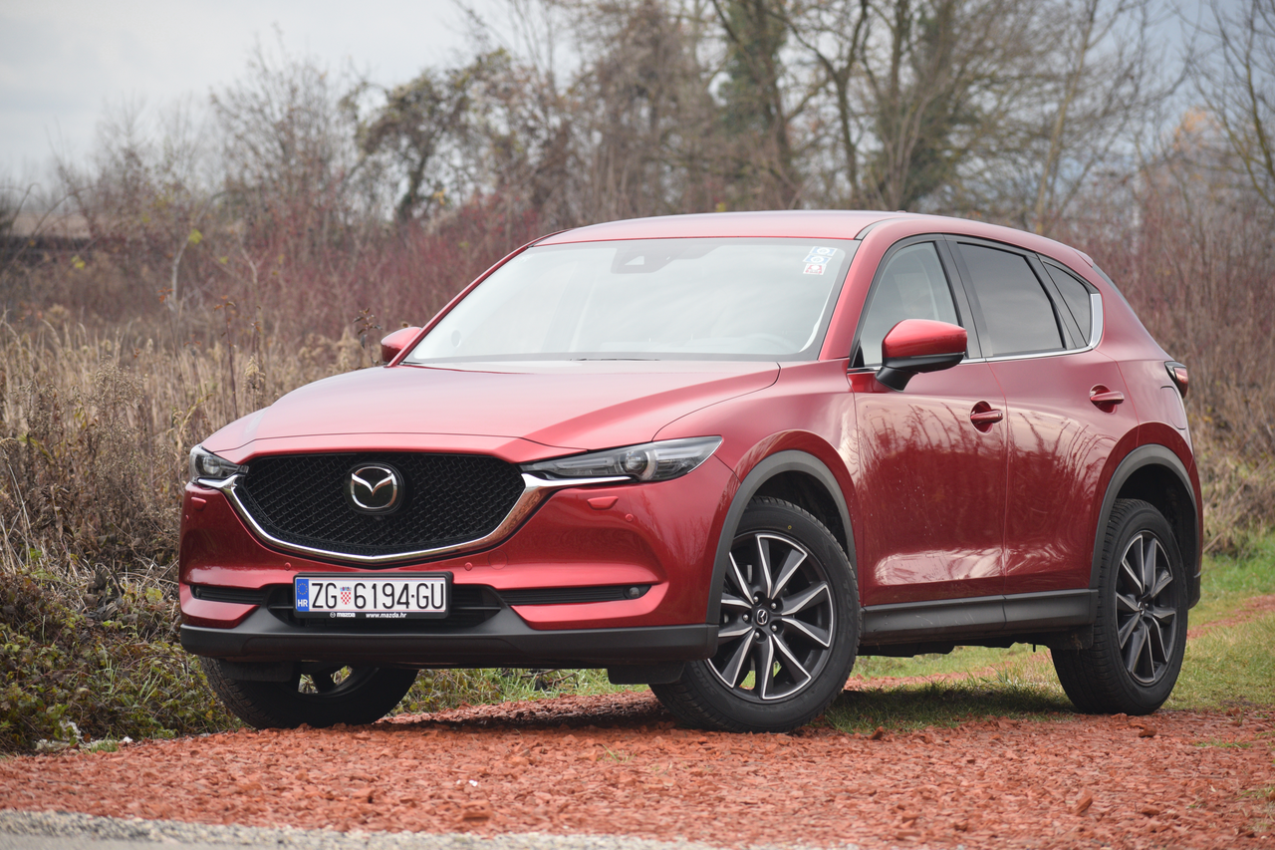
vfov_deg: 7.3
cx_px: 638
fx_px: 6639
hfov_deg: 11.0
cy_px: 425
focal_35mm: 188
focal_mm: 125
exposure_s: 1/100
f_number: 5
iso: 400
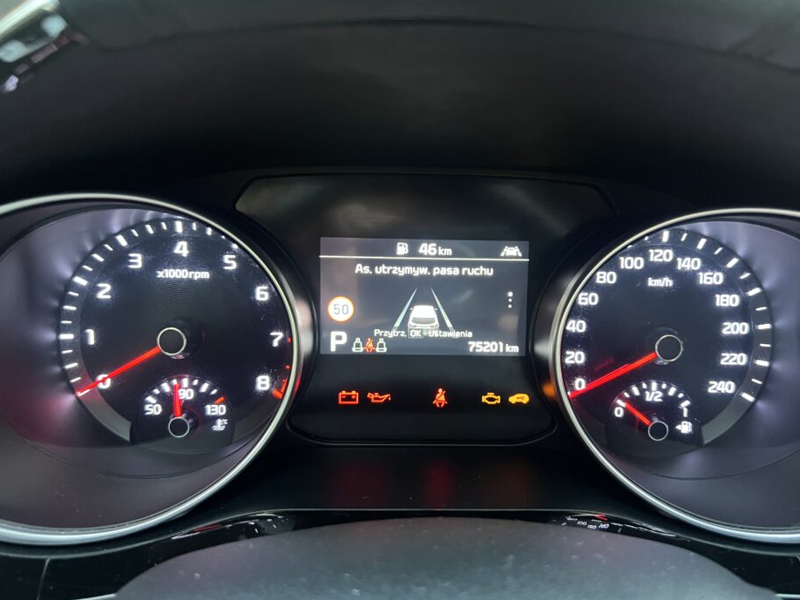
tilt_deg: -26.3
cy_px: 307
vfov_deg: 48.2
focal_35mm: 29
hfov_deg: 61.6
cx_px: 427
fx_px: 670
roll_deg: -2.1
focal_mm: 5.7
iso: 640
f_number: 1.5
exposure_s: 1/33
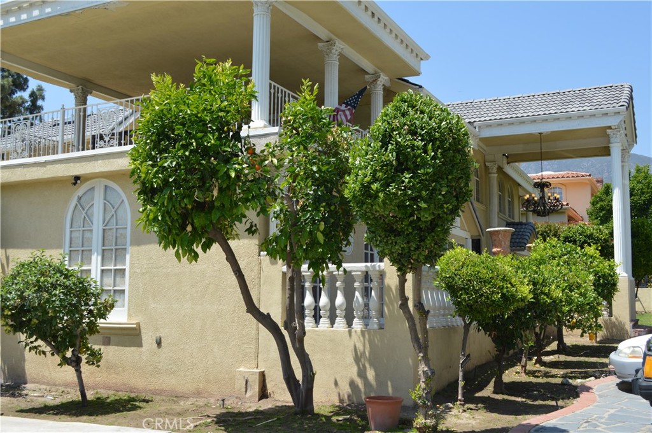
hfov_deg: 49.6
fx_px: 705
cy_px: 216
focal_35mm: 39
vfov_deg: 34.1
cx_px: 326
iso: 100
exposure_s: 1/200
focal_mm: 26
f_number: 7.1
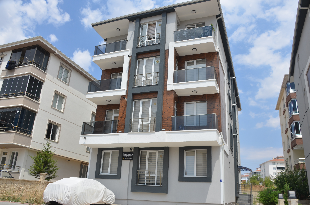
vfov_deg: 43.4
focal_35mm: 30
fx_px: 258
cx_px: 155
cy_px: 102
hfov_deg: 62.0
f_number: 9
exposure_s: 1/320
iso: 100
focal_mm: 20
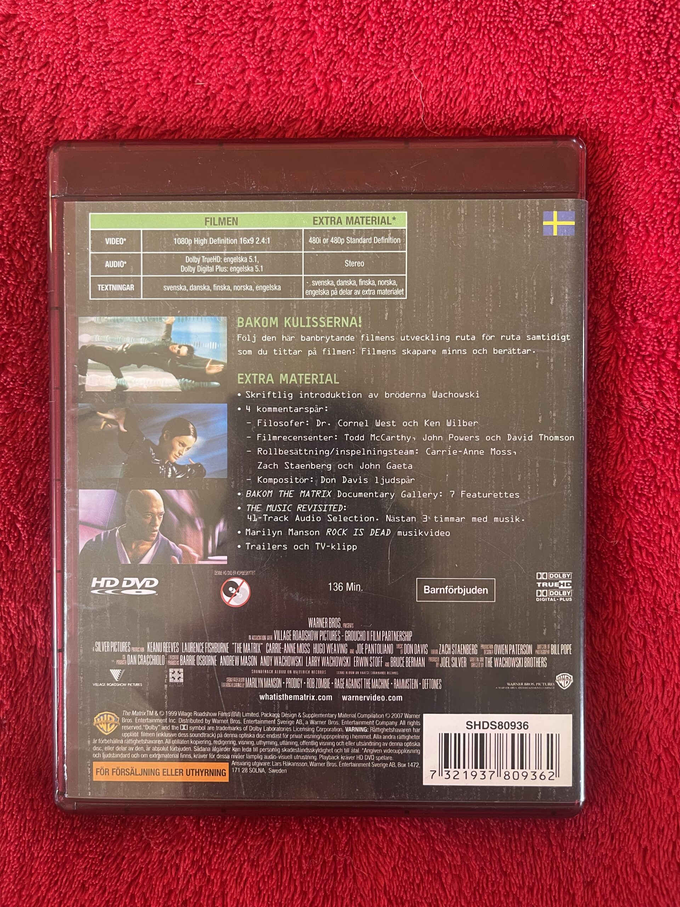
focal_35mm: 25
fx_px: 655
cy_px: 454
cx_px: 340
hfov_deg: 54.9
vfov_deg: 69.4
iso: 125
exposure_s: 1/60
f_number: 1.6
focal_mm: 5.1
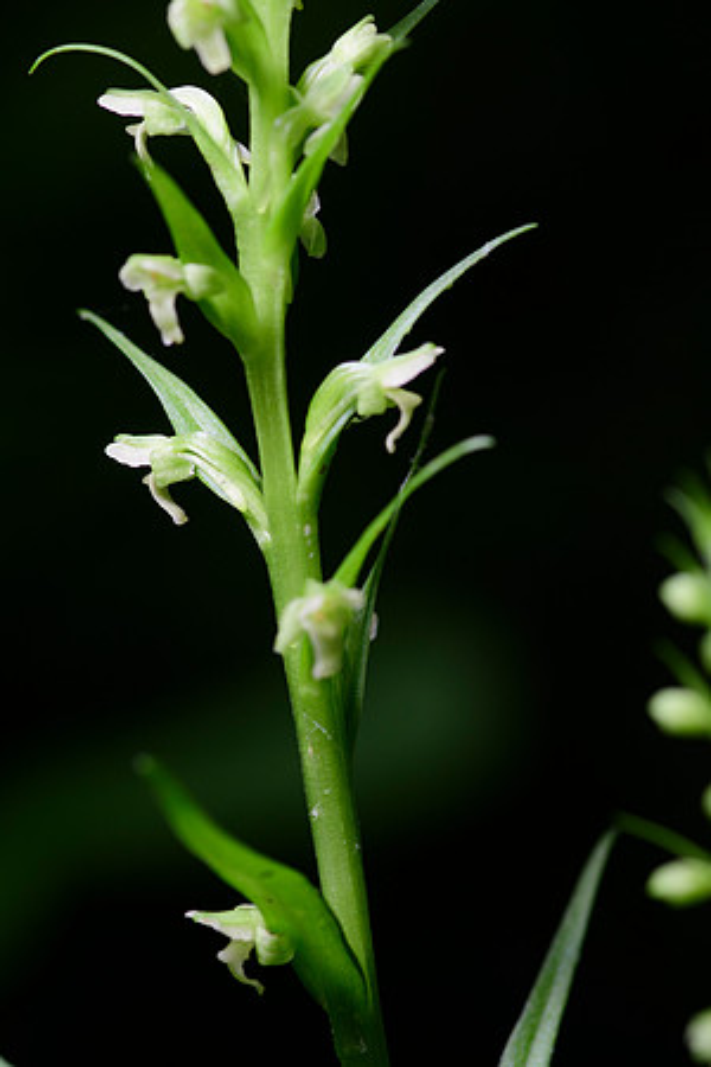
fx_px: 4443
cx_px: 356
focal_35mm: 150
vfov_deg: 13.7
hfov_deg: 9.1
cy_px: 534
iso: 400
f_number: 9
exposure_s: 1/100
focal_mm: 100
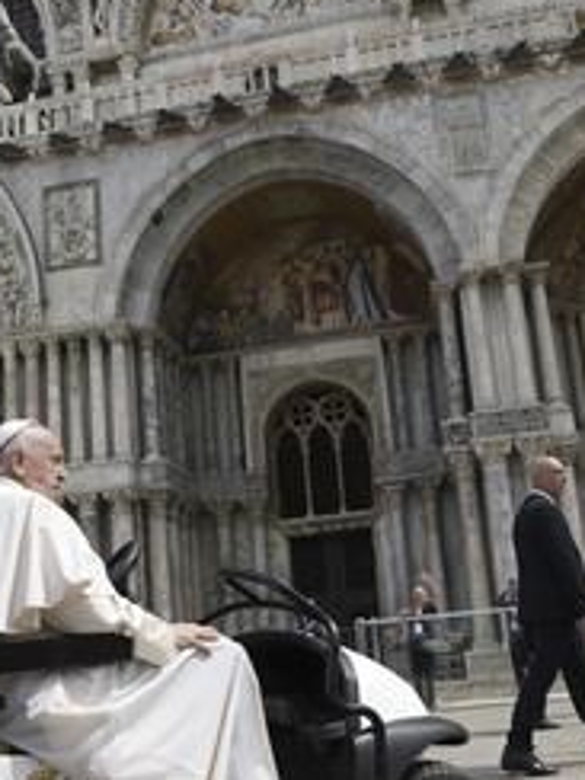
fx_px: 924
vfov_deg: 45.5
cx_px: 285
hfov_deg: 35.1
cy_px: 465
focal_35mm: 41
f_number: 5.6
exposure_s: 1/2500
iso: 640
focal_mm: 16
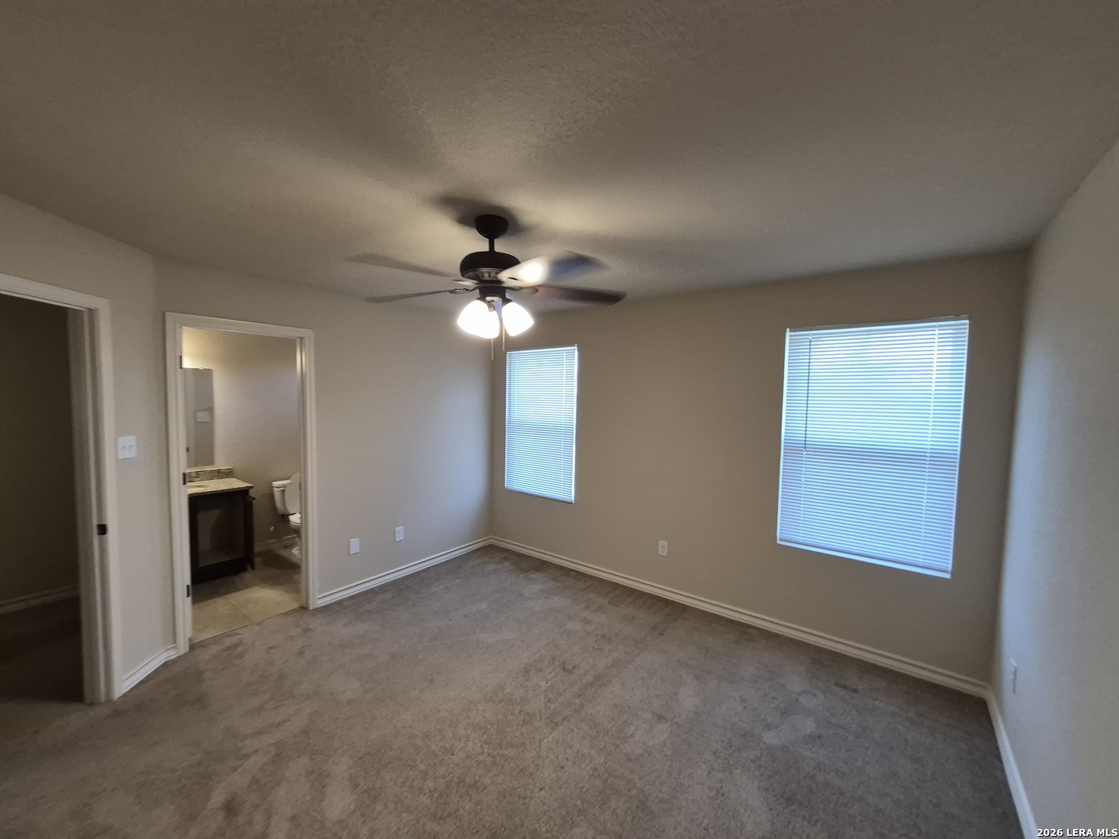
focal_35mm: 13
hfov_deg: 106.2
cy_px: 420
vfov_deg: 89.9
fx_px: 420
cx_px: 560
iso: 125
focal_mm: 1.74
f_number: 2.2
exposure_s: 1/60
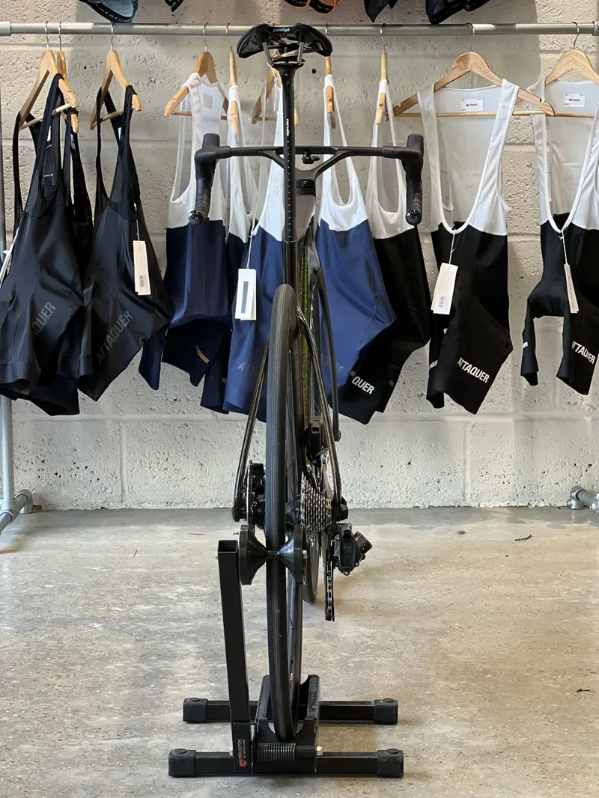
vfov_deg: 25.3
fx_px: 1776
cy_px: 399
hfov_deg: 19.1
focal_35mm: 77
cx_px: 300
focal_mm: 9
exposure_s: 1/33
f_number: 2.8
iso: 160
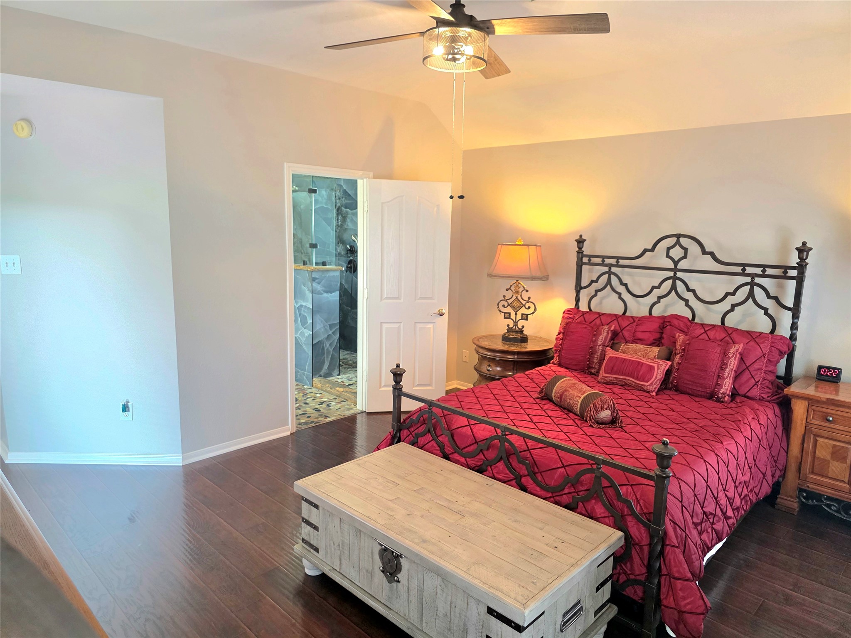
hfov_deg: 73.9
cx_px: 426
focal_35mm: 23
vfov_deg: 58.9
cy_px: 319
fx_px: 565
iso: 500
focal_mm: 6.3
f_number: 1.7
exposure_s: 1/120
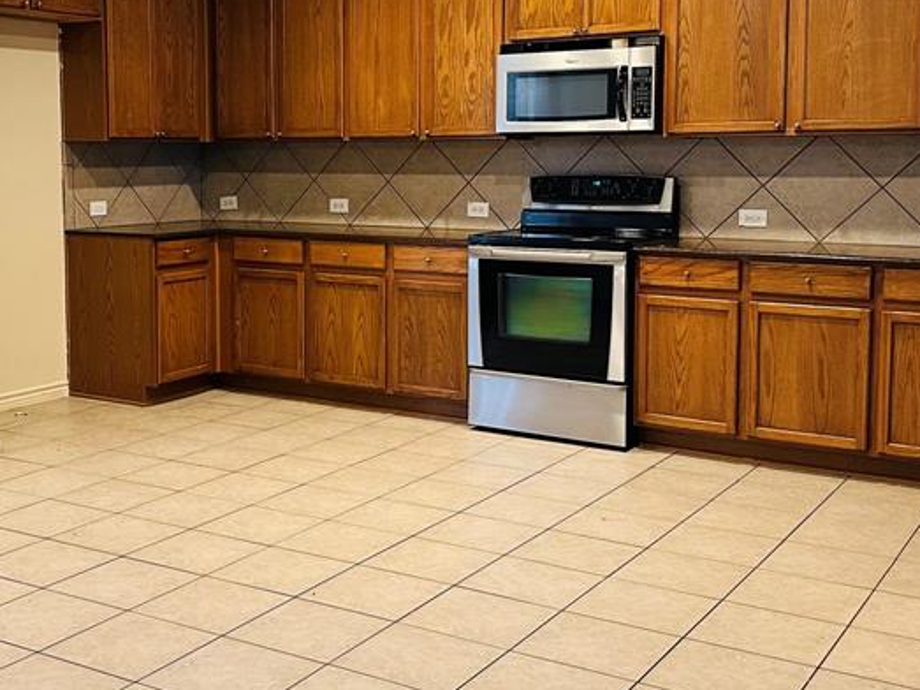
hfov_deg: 40.0
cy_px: 243
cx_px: 310
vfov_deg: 30.7
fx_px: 1249
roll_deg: +0.2
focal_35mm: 47
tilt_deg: -4.6
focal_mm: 6.86
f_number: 1.78
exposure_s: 1/60
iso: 320
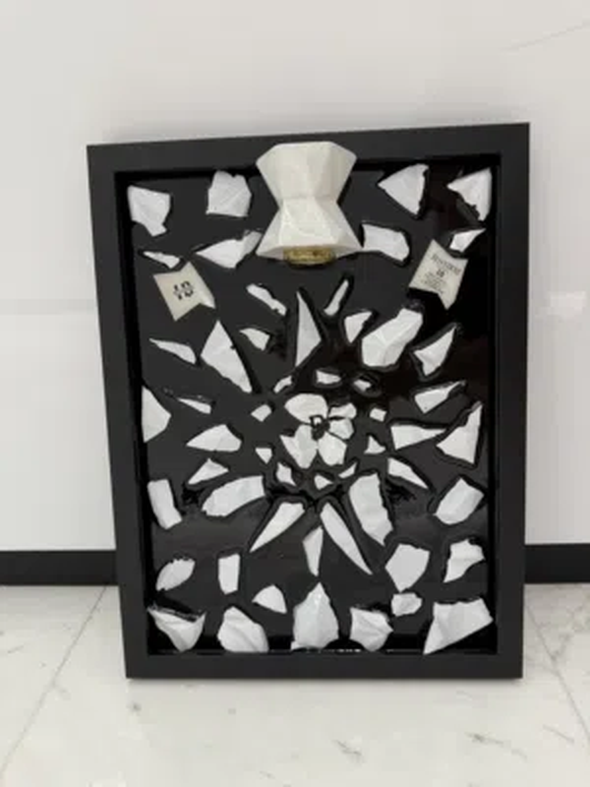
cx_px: 295
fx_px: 545
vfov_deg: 71.6
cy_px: 394
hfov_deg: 56.8
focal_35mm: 24
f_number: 1.78
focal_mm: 6.76
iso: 200
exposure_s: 1/100
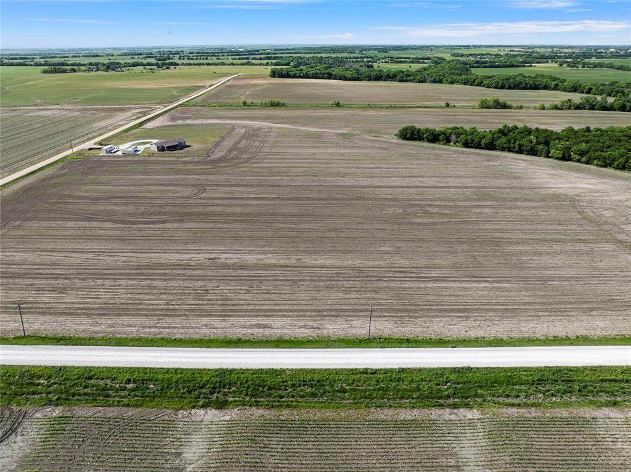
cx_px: 316
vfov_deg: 56.7
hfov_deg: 71.6
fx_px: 437
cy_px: 236
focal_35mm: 24
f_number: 2.8
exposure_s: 1/2000
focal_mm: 12.29
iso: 120
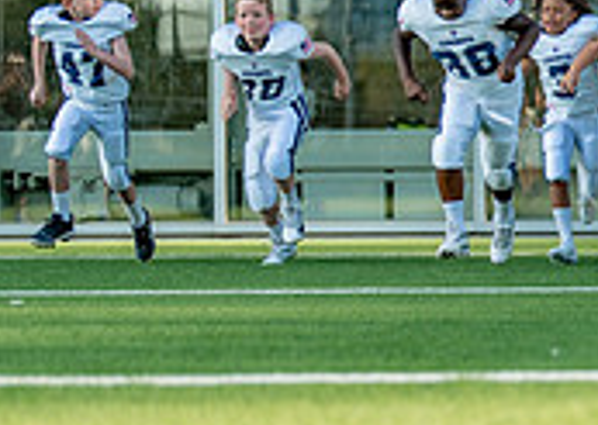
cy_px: 195
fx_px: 3120
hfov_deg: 10.4
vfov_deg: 7.8
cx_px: 1014
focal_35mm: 184
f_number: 1.2
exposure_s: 1/2000
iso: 125
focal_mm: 50
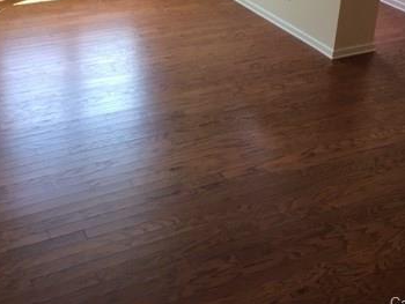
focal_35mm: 53
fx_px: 621
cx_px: 153
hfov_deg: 36.0
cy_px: 37
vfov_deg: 26.7
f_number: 2.2
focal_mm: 4.15
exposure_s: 1/15
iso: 25
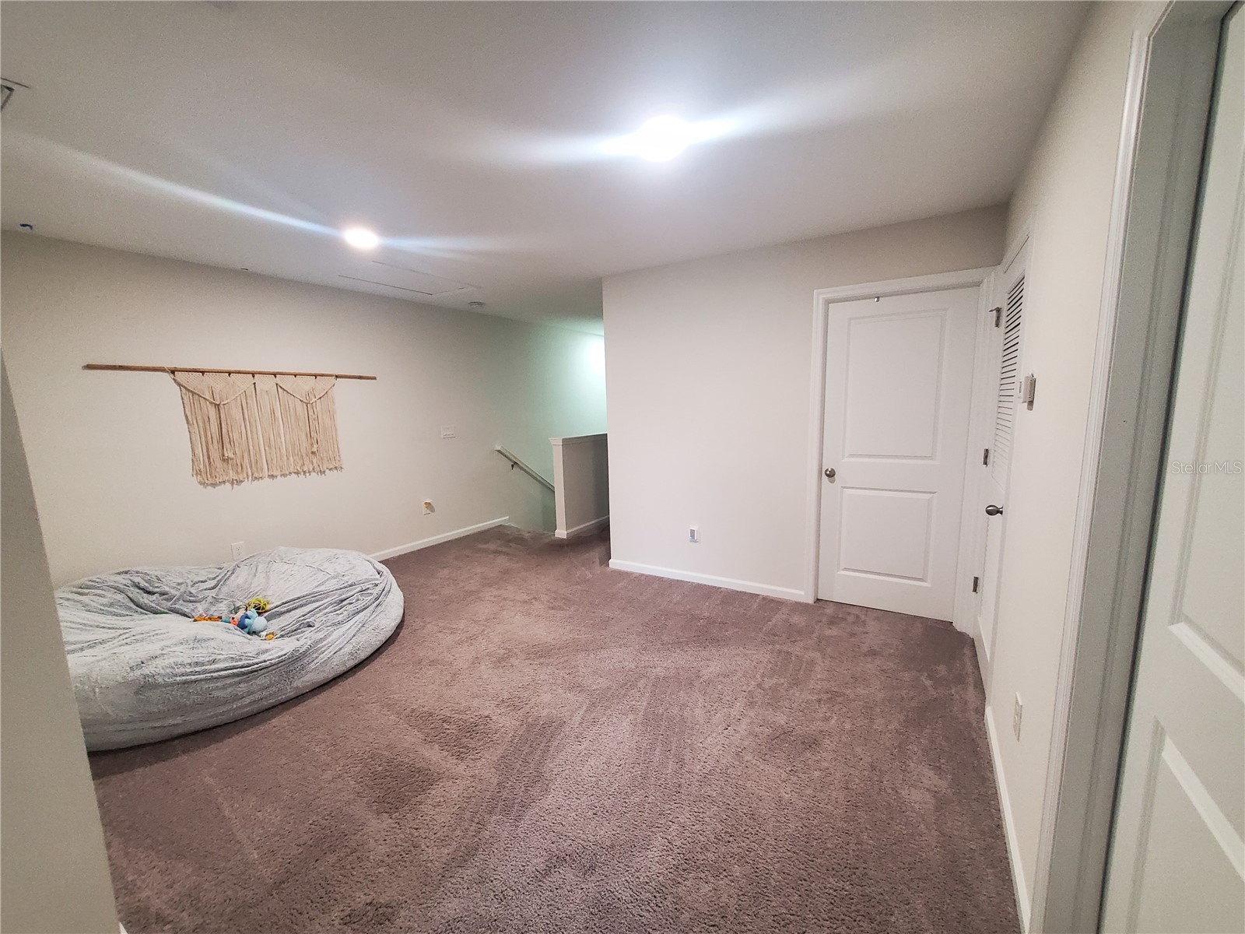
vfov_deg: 89.9
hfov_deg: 106.2
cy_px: 467
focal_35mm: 13
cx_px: 622
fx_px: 468
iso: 500
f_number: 2.2
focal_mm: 1.8
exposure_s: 1/60
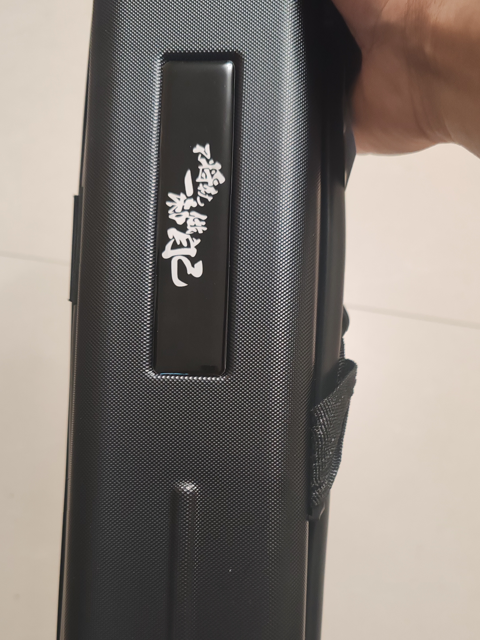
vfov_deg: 53.3
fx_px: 629
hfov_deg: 41.8
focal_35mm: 34
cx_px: 222
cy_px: 402
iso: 1600
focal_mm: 6.12
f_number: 1.9
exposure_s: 1/50
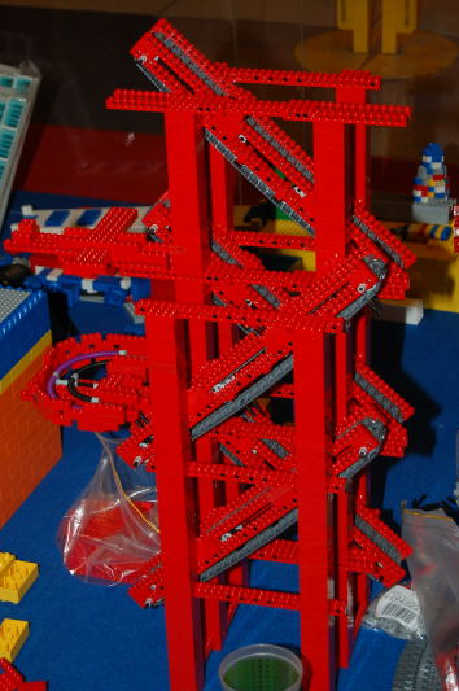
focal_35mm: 90
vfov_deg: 22.6
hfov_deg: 15.2
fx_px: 1726
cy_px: 360
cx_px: 224
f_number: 5.6
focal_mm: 50
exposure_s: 1/60
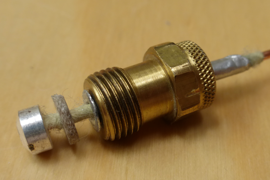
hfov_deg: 33.8
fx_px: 442
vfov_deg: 23.0
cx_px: 162
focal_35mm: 59
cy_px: 99
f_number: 3.9
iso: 100
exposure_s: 1/160
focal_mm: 6.9
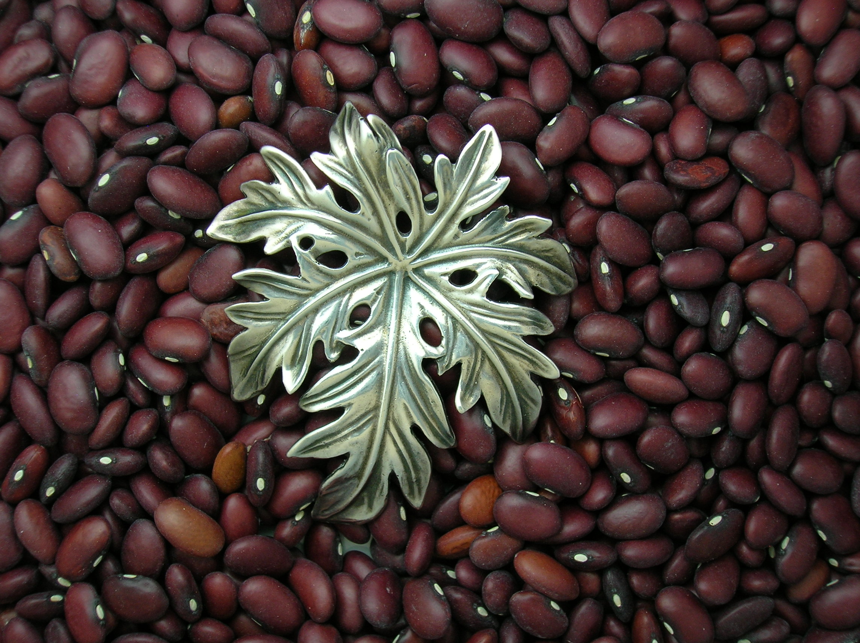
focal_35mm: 46
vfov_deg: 31.5
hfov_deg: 41.3
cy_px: 322
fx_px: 1142
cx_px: 430
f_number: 3.2
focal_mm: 7.7
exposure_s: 1/4.4
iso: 50
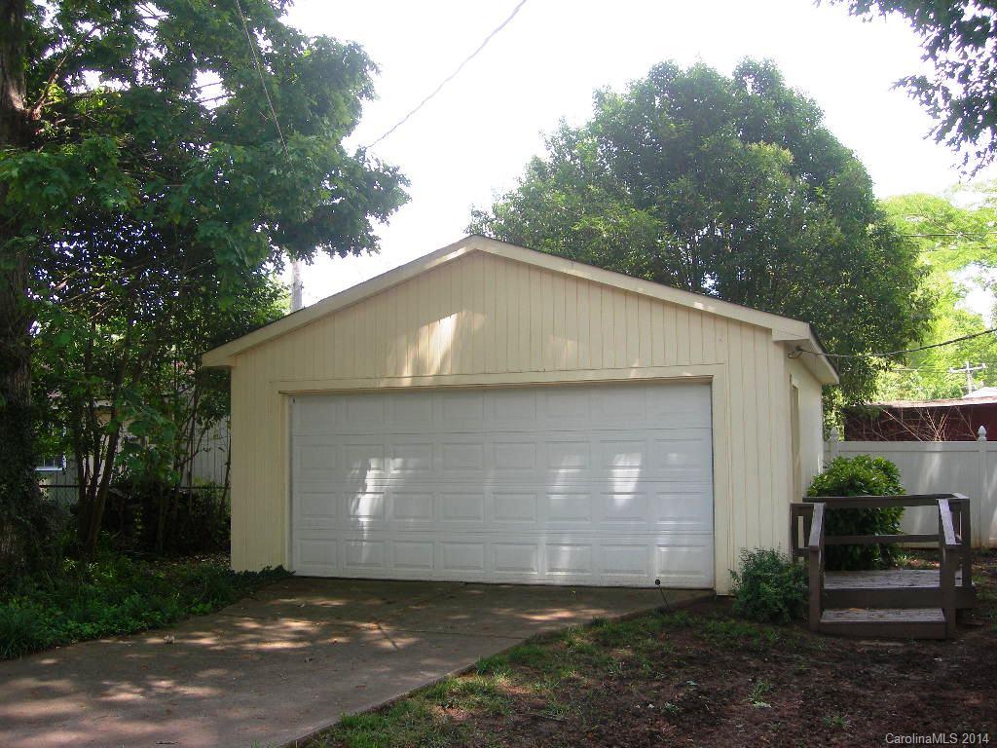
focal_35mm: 38
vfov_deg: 37.7
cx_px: 498
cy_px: 374
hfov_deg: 49.0
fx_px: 1094
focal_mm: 7.8
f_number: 2.8
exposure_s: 1/210
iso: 50
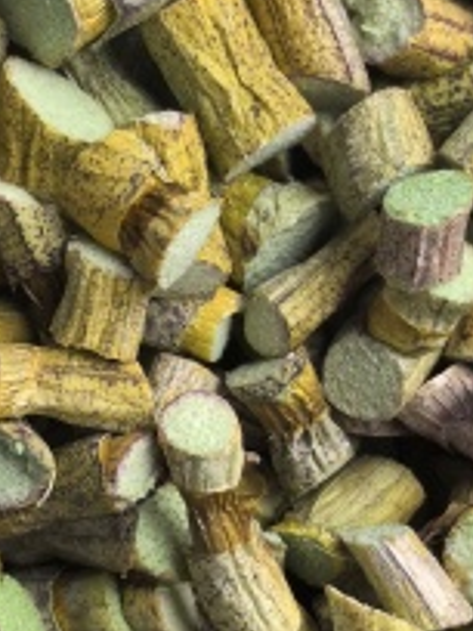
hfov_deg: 10.5
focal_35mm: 141
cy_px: 481
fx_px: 2569
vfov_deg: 13.9
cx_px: 124
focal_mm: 5.75
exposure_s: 1/222
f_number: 2
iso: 50
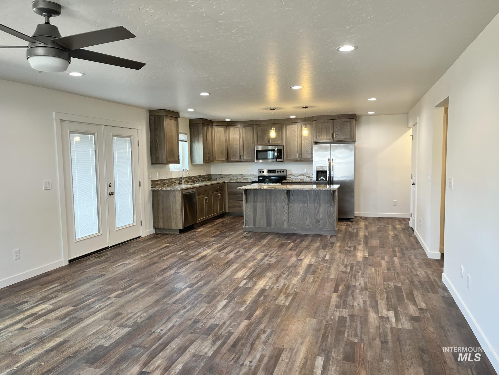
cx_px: 250
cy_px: 188
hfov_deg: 67.3
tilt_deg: -5.2
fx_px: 375
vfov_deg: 53.1
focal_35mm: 26
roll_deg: +0.7
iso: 64
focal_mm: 5.1
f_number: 1.6
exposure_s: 1/60
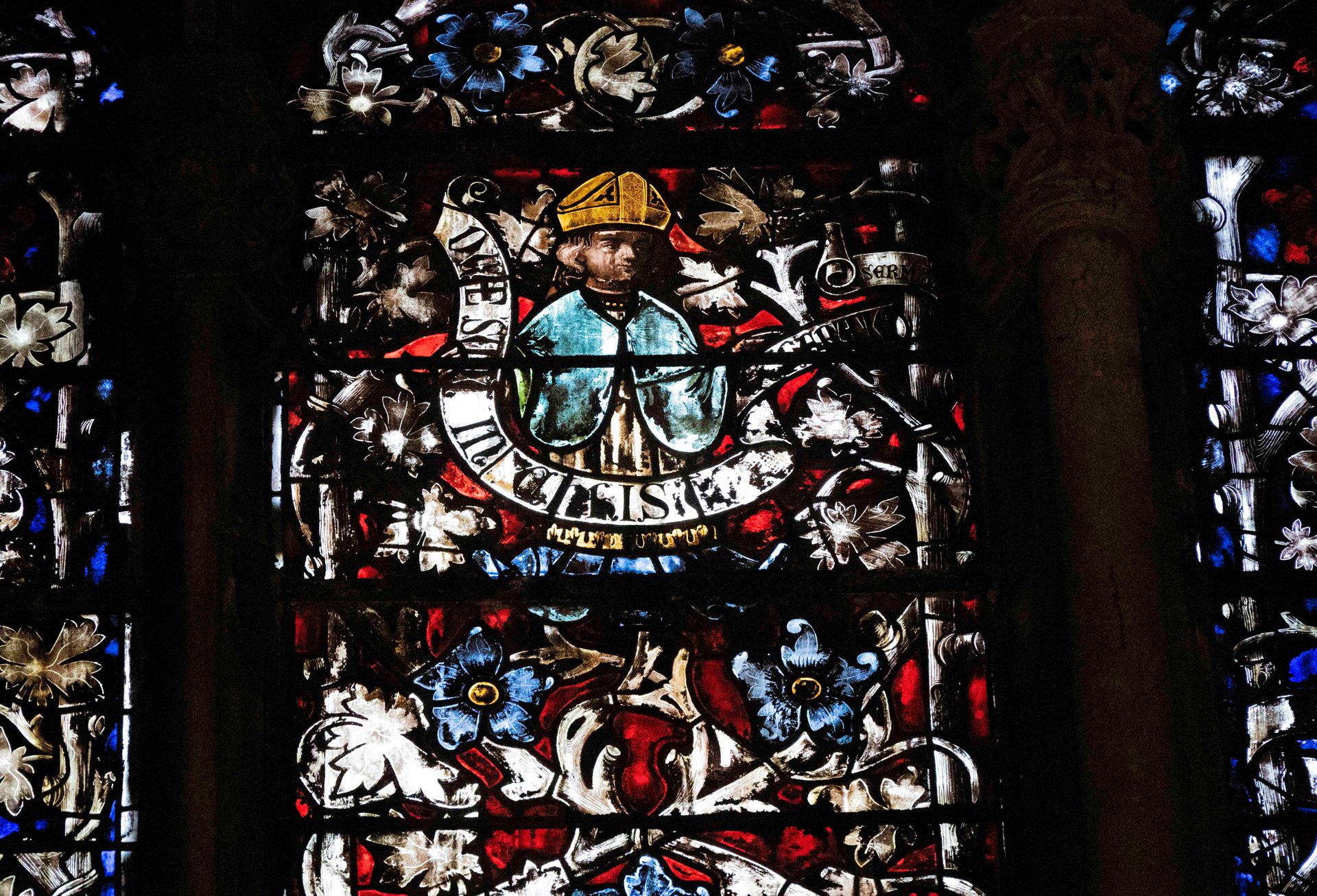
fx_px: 7465
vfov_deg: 6.9
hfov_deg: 10.1
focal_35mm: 203
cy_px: 448
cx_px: 645
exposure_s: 1/640
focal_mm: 200
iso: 40000
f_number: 6.3
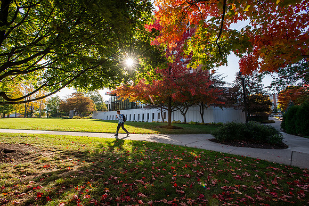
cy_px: 103
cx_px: 154
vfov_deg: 70.5
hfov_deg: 93.3
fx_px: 146
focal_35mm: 17
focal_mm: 17
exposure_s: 1/200
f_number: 11
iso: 320
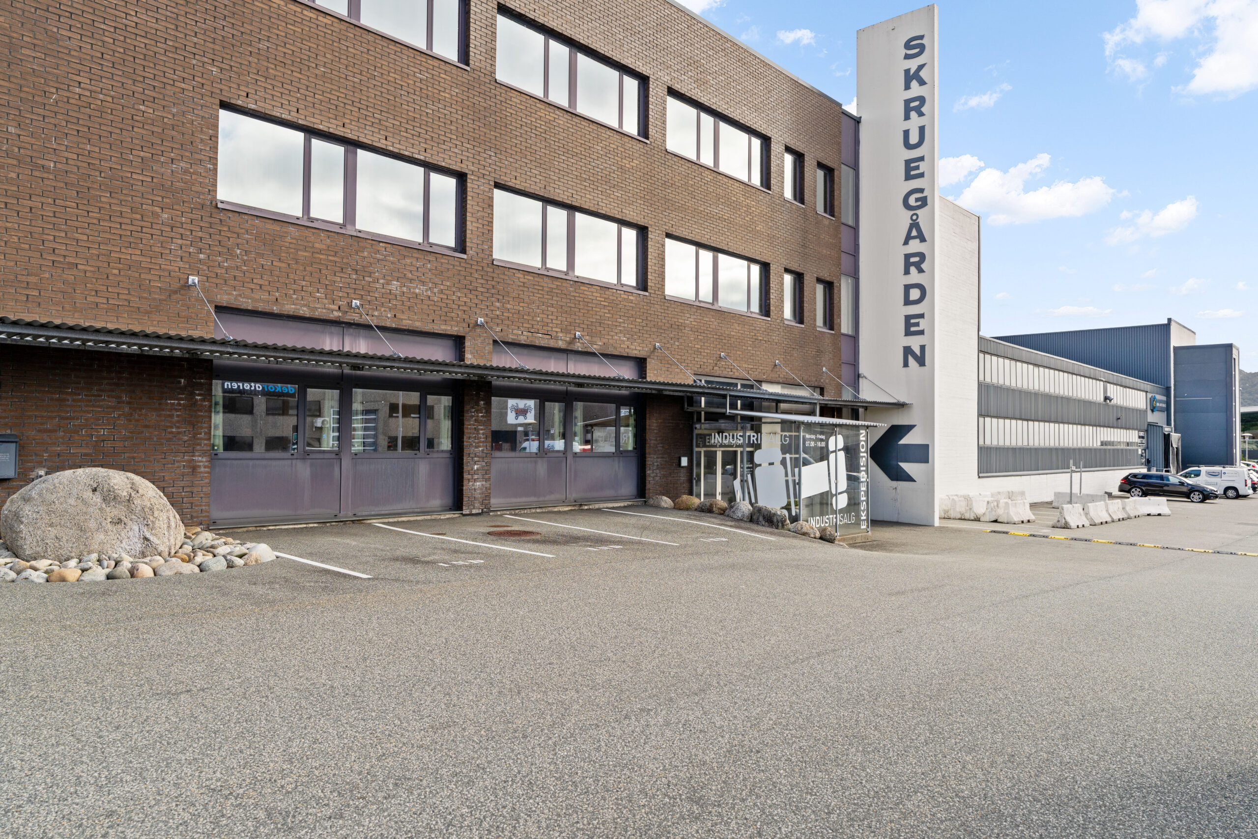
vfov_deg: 53.1
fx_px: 839
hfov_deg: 73.7
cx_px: 629
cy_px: 420
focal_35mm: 24
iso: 160
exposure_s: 1/1000
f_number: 4
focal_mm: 24
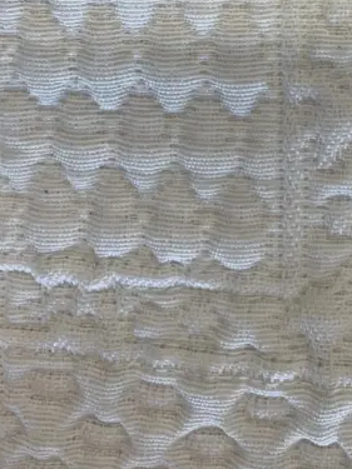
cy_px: -90
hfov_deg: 19.0
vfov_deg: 24.8
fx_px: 963
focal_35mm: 71
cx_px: 470
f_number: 1.8
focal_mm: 4.25
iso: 25
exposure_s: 1/107
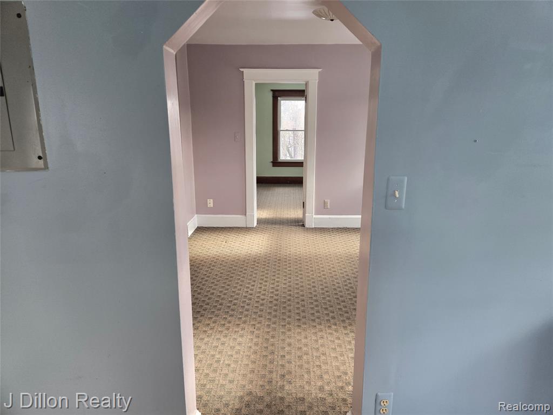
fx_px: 367
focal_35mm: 23
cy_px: 208
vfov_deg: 58.9
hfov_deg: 73.9
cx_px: 276
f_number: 1.8
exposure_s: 1/120
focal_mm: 5.4
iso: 160
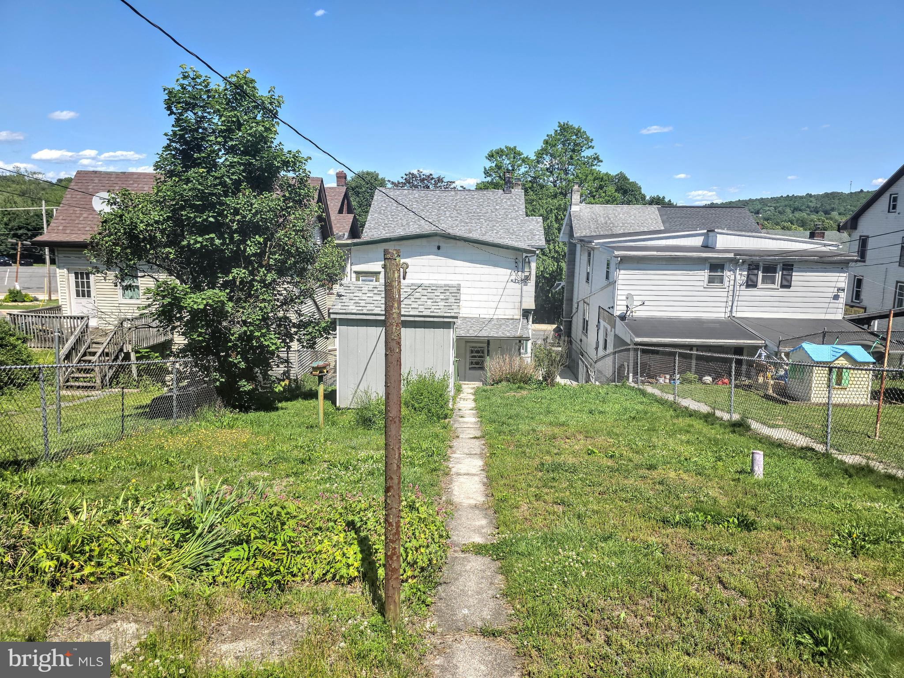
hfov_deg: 73.9
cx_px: 452
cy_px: 339
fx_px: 601
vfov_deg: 58.9
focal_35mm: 23
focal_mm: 6.3
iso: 12
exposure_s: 1/1325
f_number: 1.7
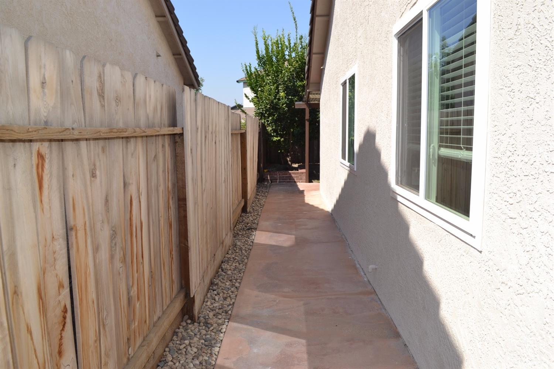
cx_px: 277
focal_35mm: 27
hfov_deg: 67.4
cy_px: 184
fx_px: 415
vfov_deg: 47.9
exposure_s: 1/200
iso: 100
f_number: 8
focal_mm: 18
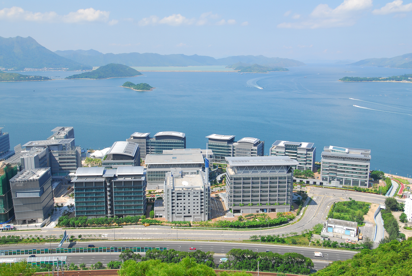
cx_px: 206
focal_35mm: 36
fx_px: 412
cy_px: 138
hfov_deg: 53.1
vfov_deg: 37.0
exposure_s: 1/250
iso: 200
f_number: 8
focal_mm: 24
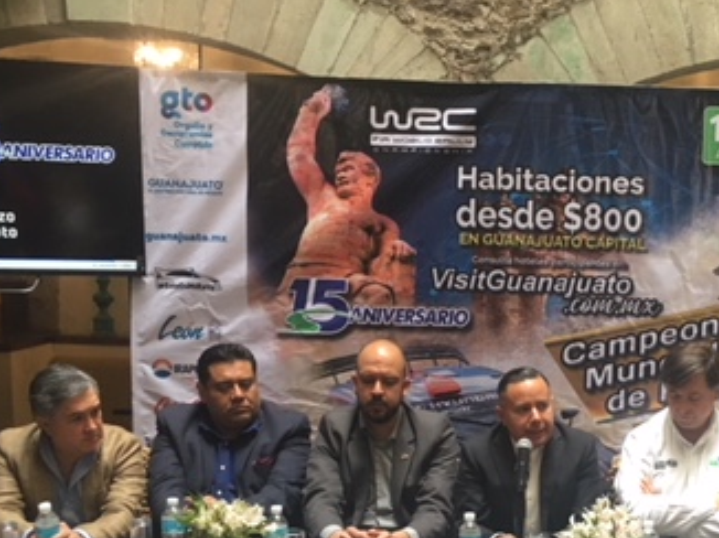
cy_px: 397
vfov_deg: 25.4
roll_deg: -1.7
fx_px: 1183
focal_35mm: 57
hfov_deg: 32.9
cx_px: 567
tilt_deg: -6.2
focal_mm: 4.15
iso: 80
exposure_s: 1/30
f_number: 2.2
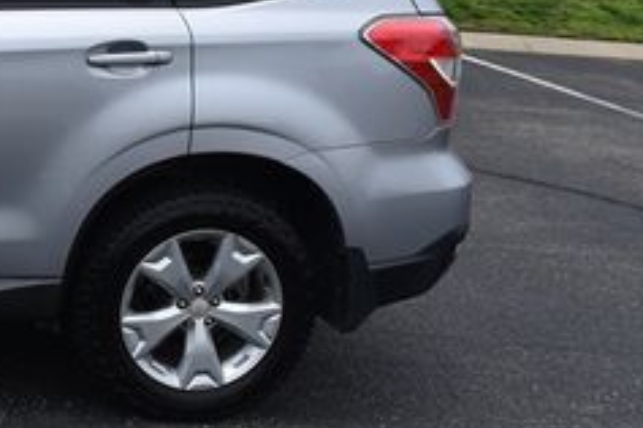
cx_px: -214
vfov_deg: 18.4
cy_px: 64
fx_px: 1304
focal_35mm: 73
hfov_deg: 24.0
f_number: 9
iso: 100
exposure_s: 1/320
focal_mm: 18
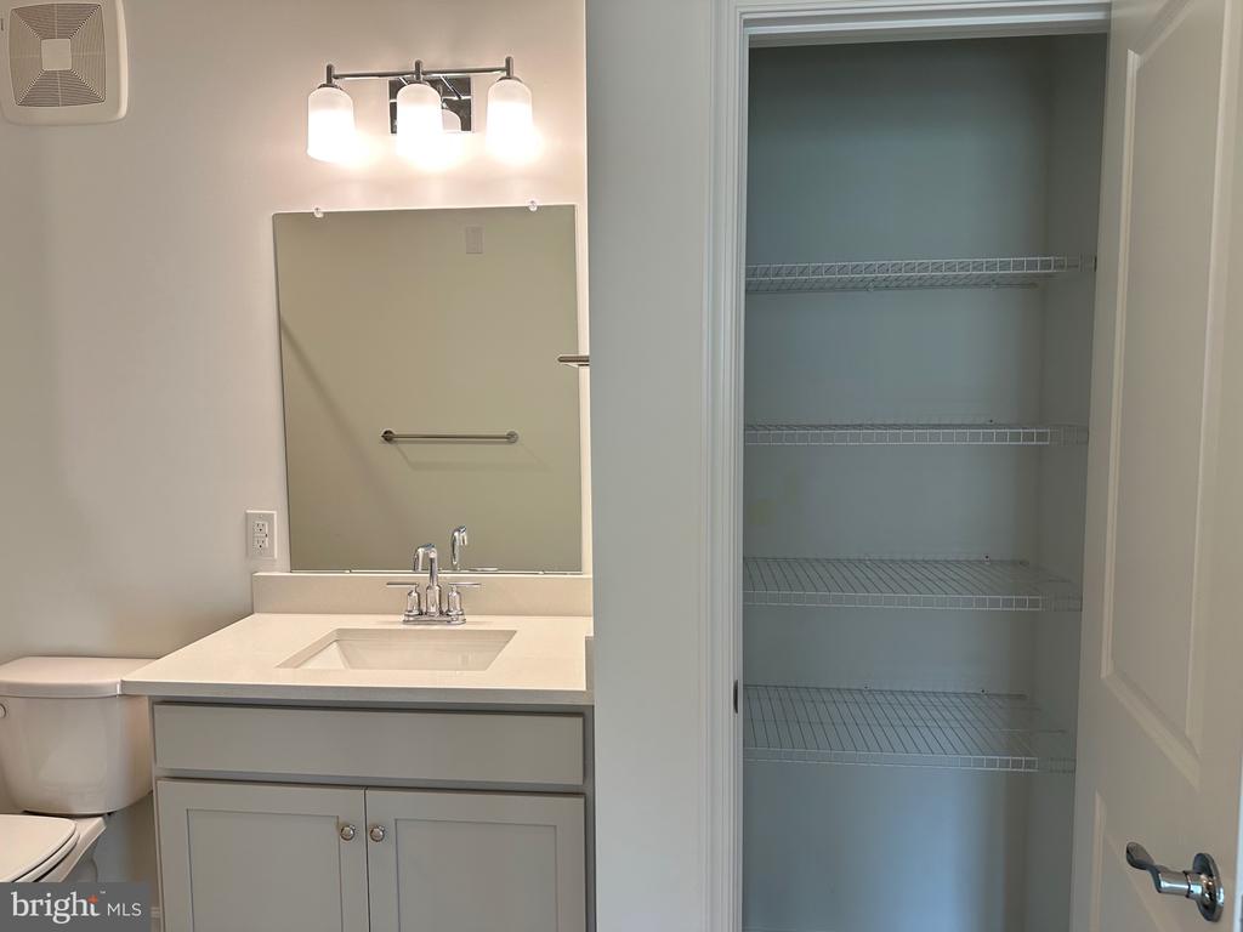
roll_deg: +0.1
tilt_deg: -3.6
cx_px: 622
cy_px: 466
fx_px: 862
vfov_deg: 56.8
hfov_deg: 71.6
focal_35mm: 24
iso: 200
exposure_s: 1/120
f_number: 1.78
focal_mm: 6.86
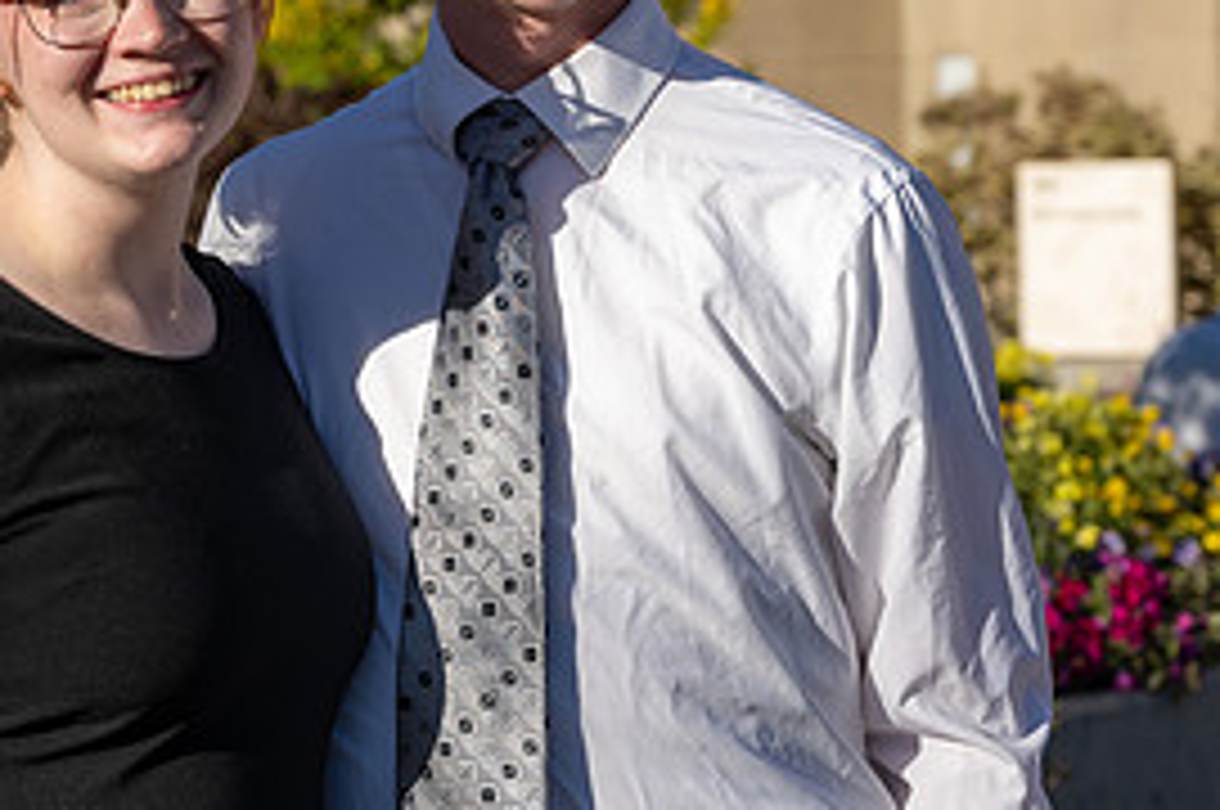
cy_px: 61
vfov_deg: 11.3
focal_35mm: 120
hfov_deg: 17.0
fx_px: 4062
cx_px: 396
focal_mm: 56
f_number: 4.5
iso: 100
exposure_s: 1/1000
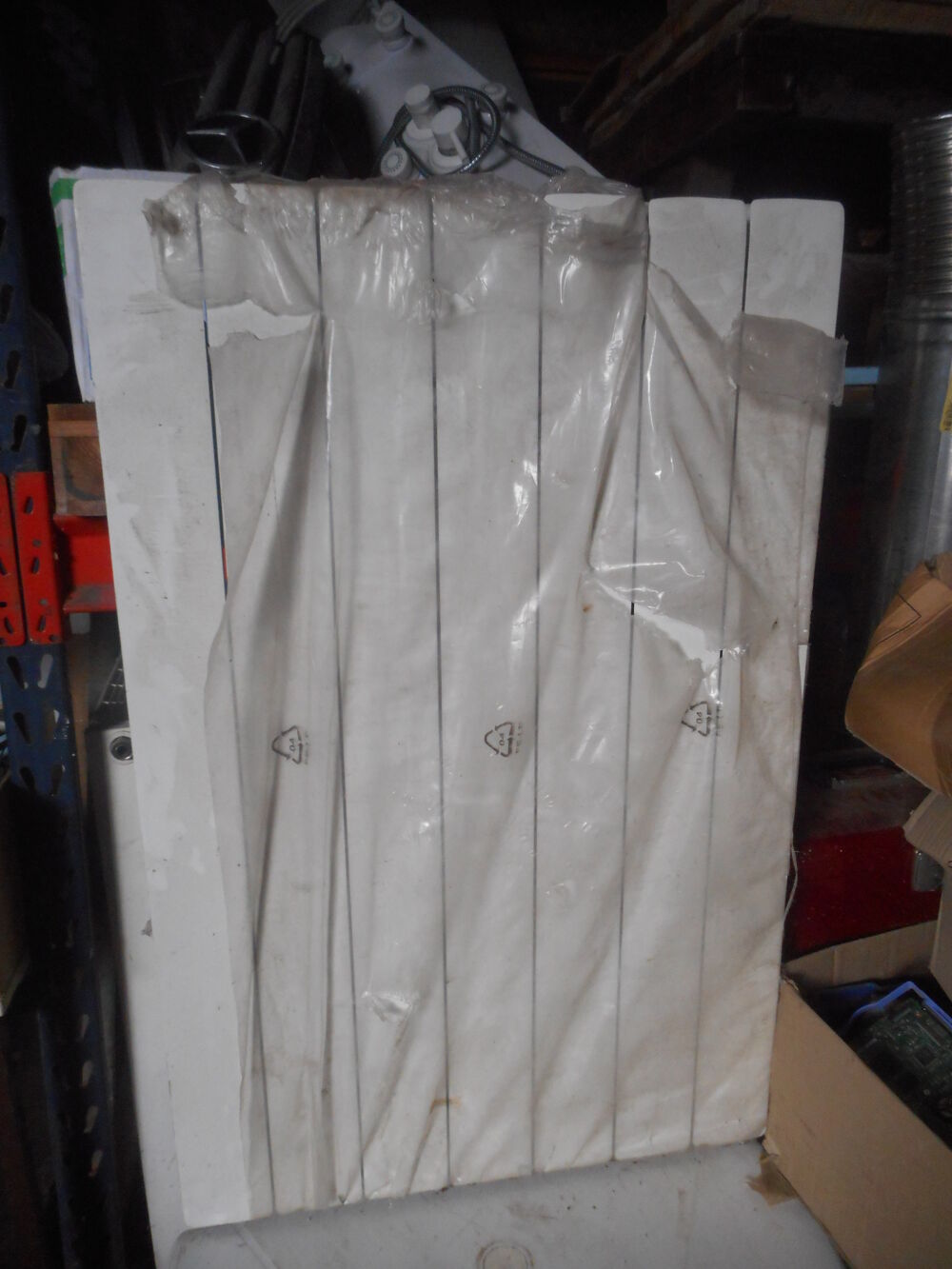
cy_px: 634
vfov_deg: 69.4
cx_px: 476
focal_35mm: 25
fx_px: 917
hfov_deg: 54.9
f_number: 3.7
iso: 400
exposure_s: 1/30
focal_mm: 4.5
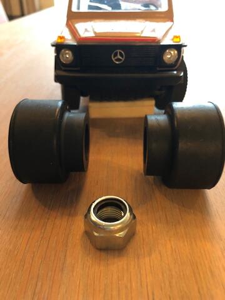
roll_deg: -0.2
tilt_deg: -32.8
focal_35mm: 28
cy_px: 150
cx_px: 112
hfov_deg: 49.7
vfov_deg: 63.4
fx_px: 243
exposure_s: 1/6
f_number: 1.8
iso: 100
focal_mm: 3.99
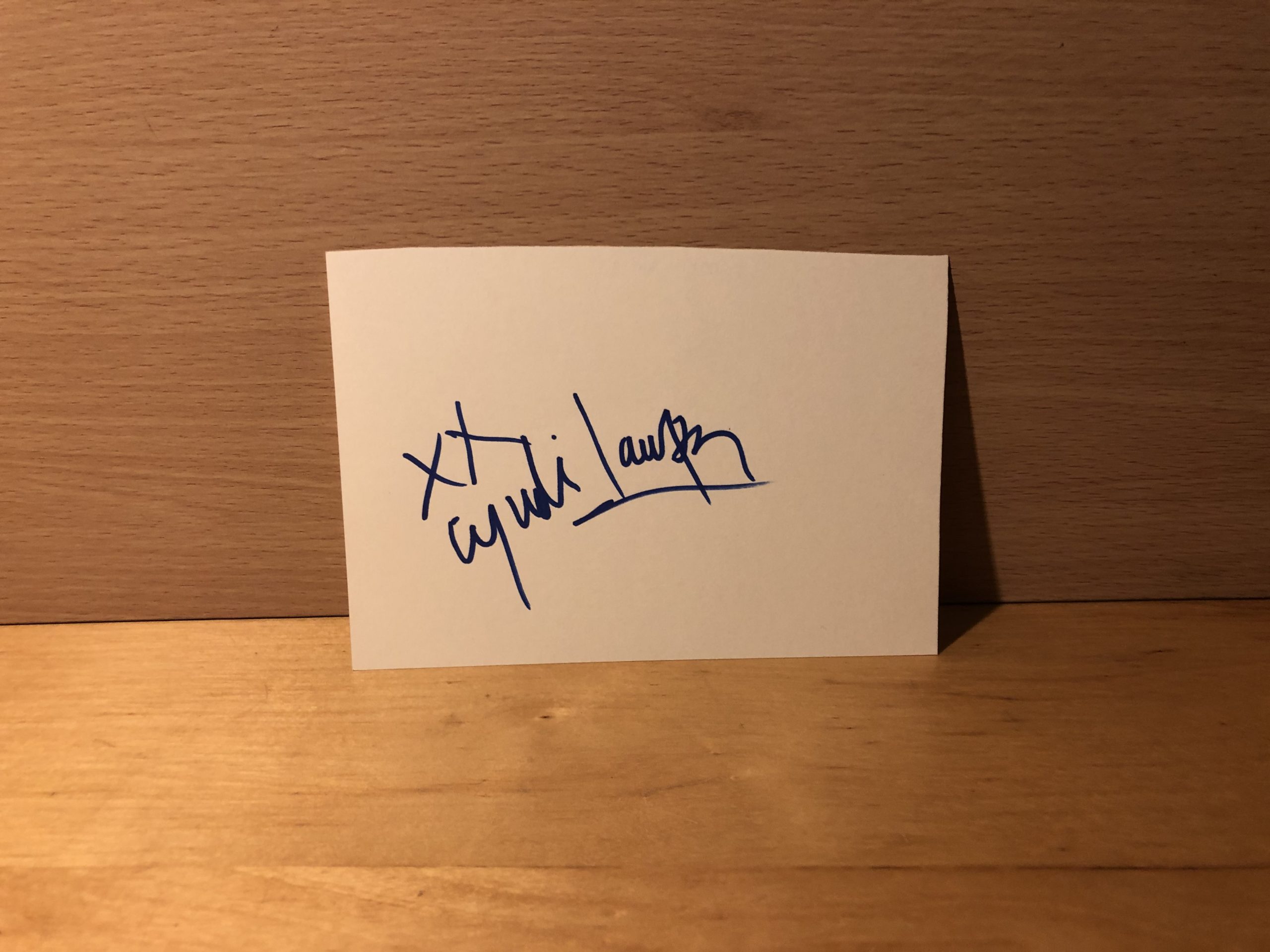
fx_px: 1027
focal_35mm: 28
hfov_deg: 63.4
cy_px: 476
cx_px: 635
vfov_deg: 49.7
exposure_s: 1/17
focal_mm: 3.99
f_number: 1.8
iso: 40
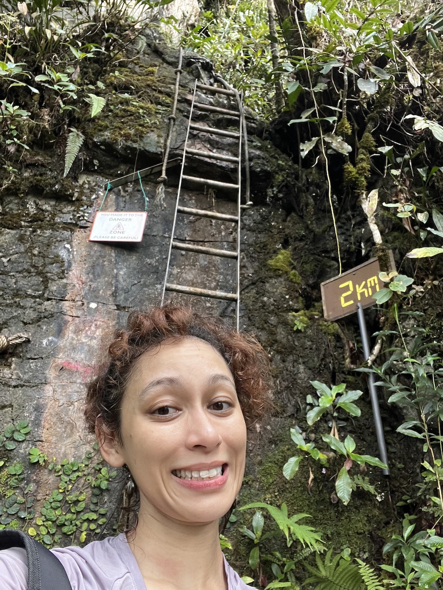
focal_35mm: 30
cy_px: 295
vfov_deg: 60.0
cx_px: 222
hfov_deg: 46.8
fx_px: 512
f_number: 2.2
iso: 100
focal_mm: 2.71
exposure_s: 1/90
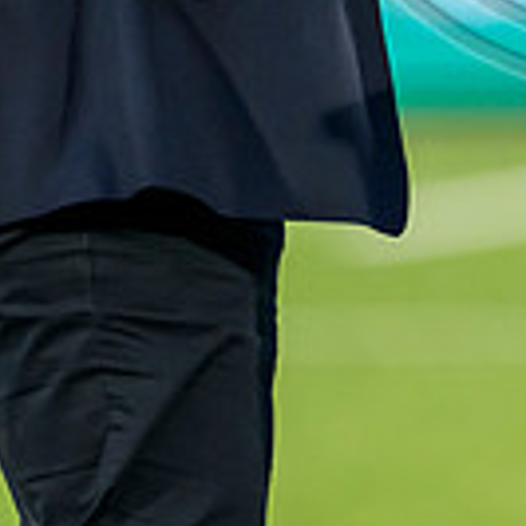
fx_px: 30309
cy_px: -321
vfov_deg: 1.0
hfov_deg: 1.0
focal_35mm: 1763
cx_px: 1013
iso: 4000
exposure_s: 1/1000
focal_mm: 400
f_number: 3.2
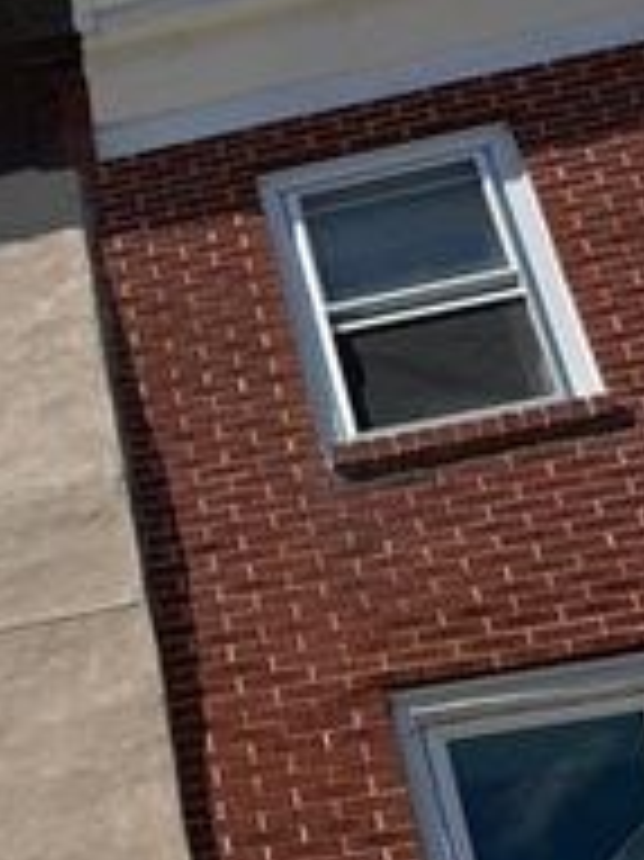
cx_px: -410
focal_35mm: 84
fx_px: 2086
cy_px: 1281
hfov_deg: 15.7
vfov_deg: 20.1
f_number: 1.78
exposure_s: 1/5714
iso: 80
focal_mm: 6.76
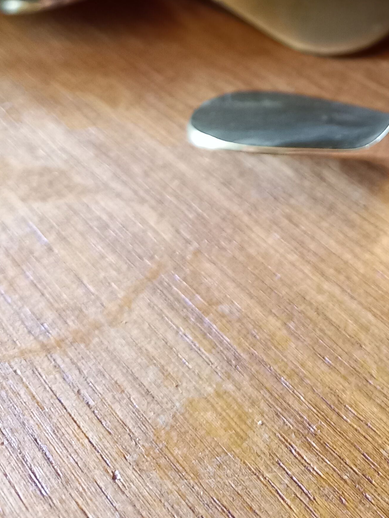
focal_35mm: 57
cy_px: -64
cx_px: 337
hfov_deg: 25.0
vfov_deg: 30.0
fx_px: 854
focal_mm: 4.65
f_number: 1.8
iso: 500
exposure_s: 1/25
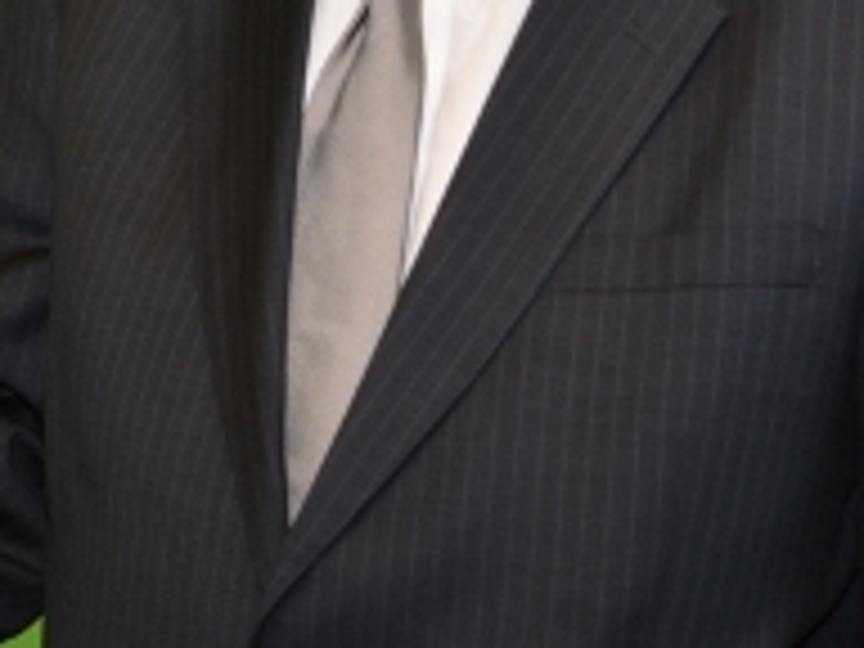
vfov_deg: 9.2
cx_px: -266
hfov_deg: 12.0
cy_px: 16
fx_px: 3994
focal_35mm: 160
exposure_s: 1/60
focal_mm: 50
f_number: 6.3
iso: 500
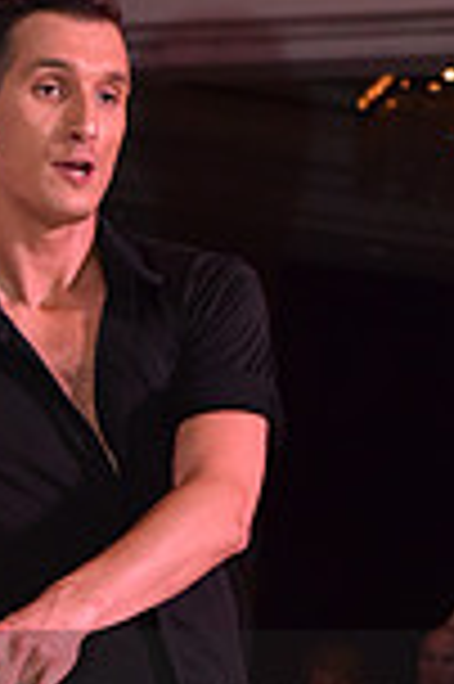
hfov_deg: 4.6
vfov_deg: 6.9
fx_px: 5650
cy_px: 783
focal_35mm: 298
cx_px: -61
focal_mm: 78
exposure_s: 1/320
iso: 2500
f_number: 7.1
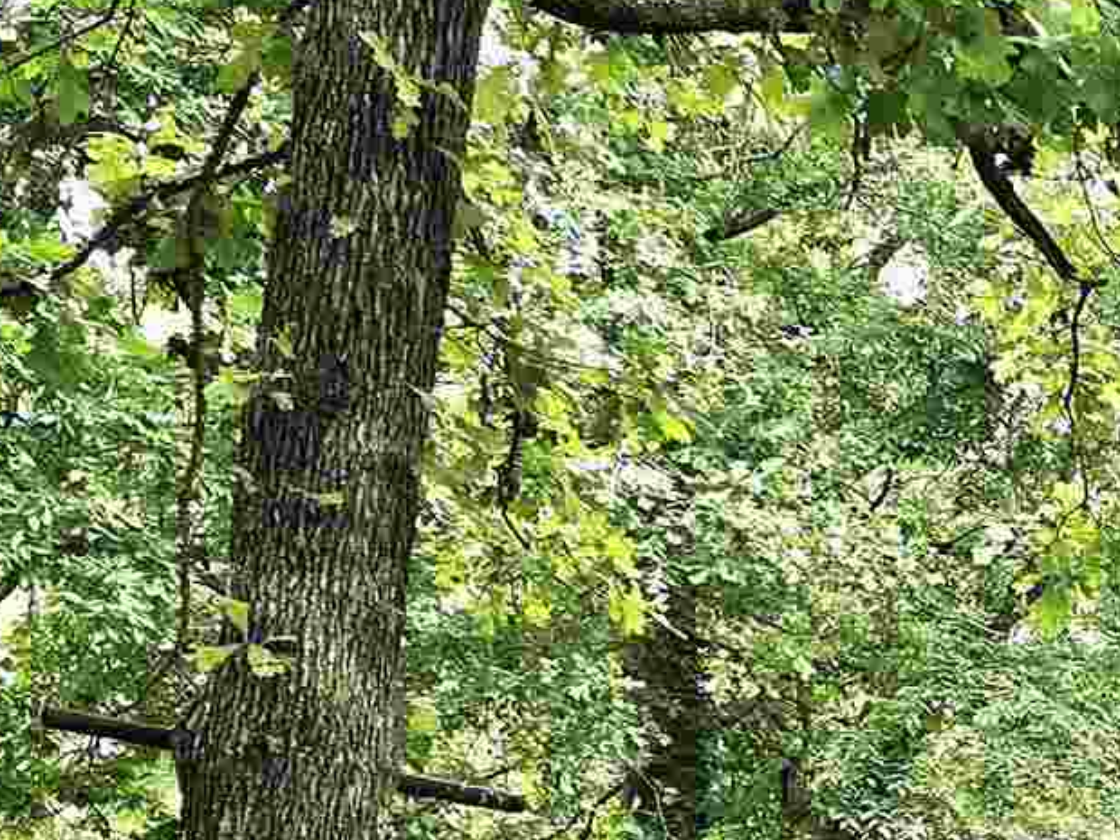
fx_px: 3688
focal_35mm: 114
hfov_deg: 15.8
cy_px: 961
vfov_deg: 12.7
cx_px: 1707
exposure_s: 1/182
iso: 100
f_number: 1.7
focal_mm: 6.3
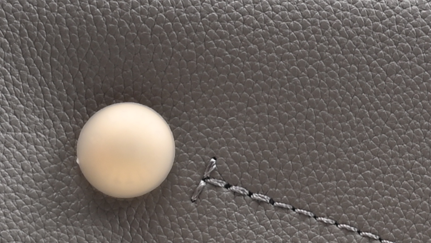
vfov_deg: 3.6
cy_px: 71
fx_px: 3874
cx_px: 862
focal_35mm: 339
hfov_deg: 6.2
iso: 100
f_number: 16
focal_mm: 50
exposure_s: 1/2
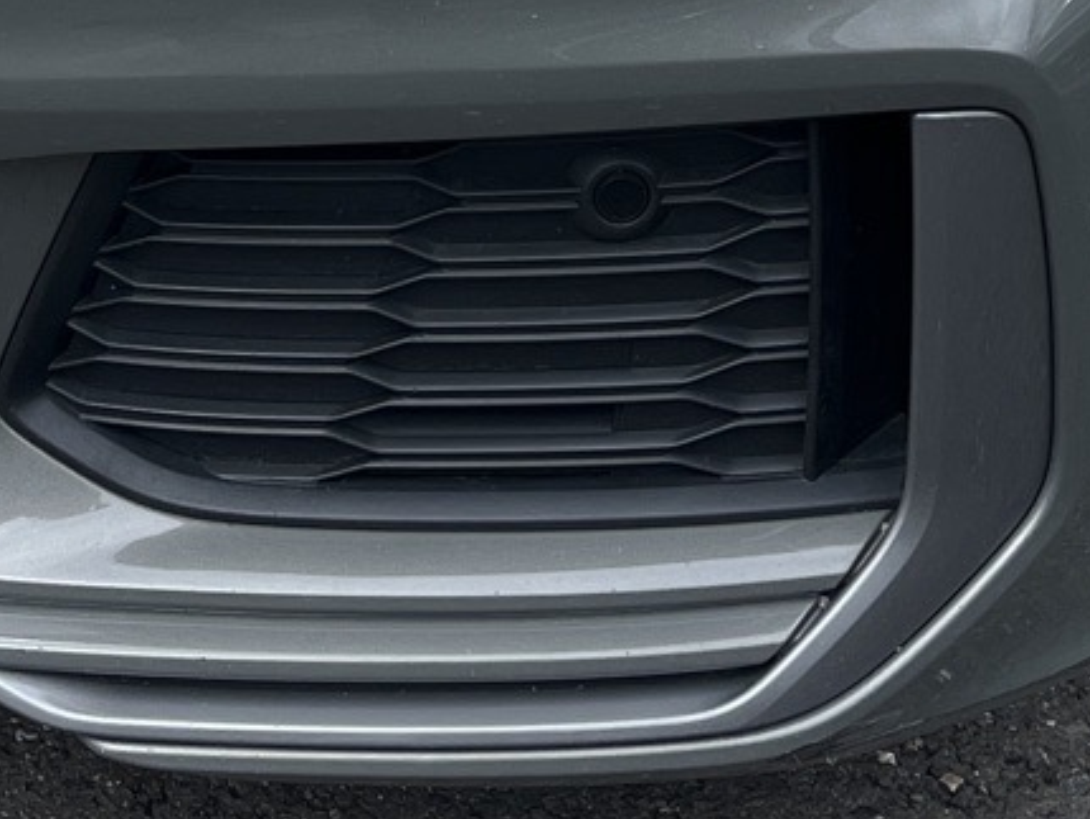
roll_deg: -3.7
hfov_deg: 16.9
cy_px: -639
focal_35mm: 116
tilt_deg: -19.2
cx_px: 352
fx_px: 3655
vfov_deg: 11.8
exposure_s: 1/2268
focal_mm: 5.1
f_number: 1.6
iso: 50
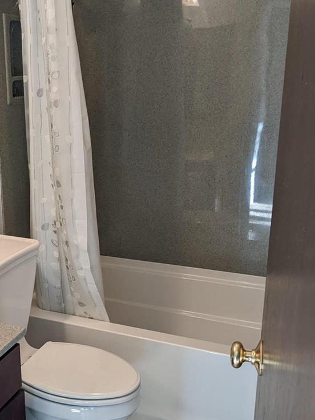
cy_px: 219
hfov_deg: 32.1
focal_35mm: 44
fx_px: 534
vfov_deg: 42.9
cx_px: 70
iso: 103
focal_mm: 4.38
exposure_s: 1/30
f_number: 1.73
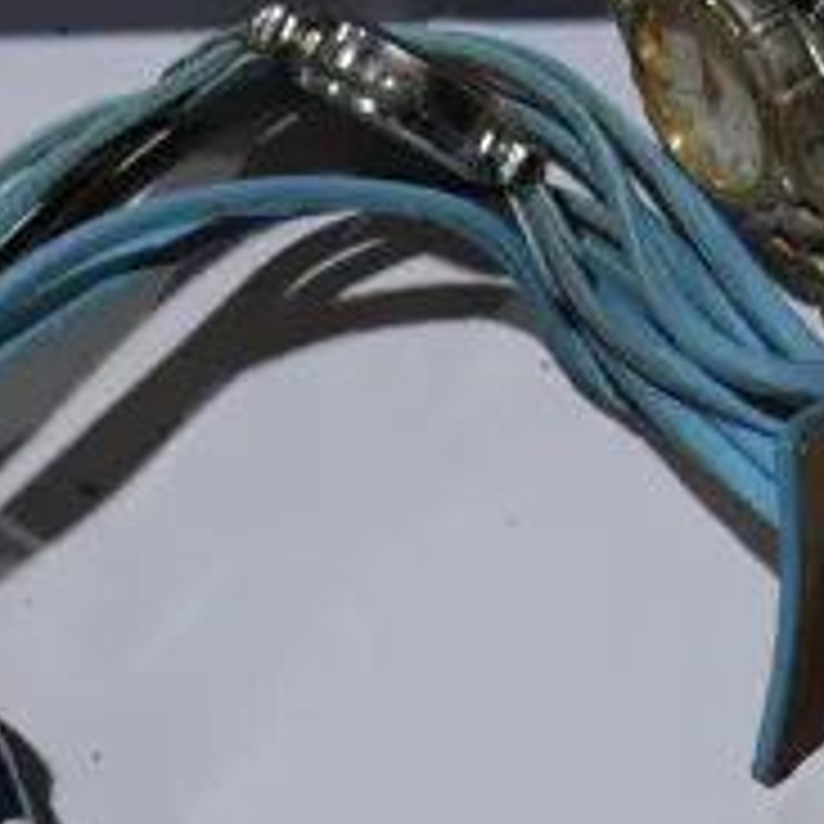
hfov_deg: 8.8
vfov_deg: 8.8
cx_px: 824
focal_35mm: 198
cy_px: 889
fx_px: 5332
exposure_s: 1/60
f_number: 5
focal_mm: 20
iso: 250
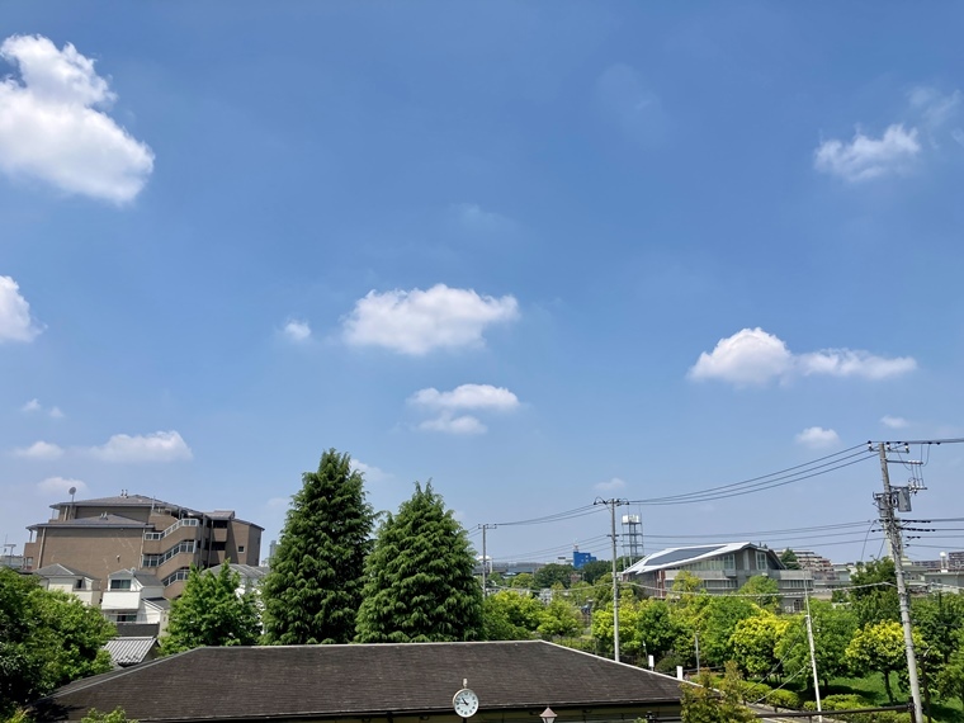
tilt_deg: +16.3
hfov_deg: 63.4
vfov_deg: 49.7
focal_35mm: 28
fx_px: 780
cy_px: 362
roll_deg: +1.0
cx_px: 482
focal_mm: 3.99
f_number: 1.8
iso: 32
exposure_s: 1/2857
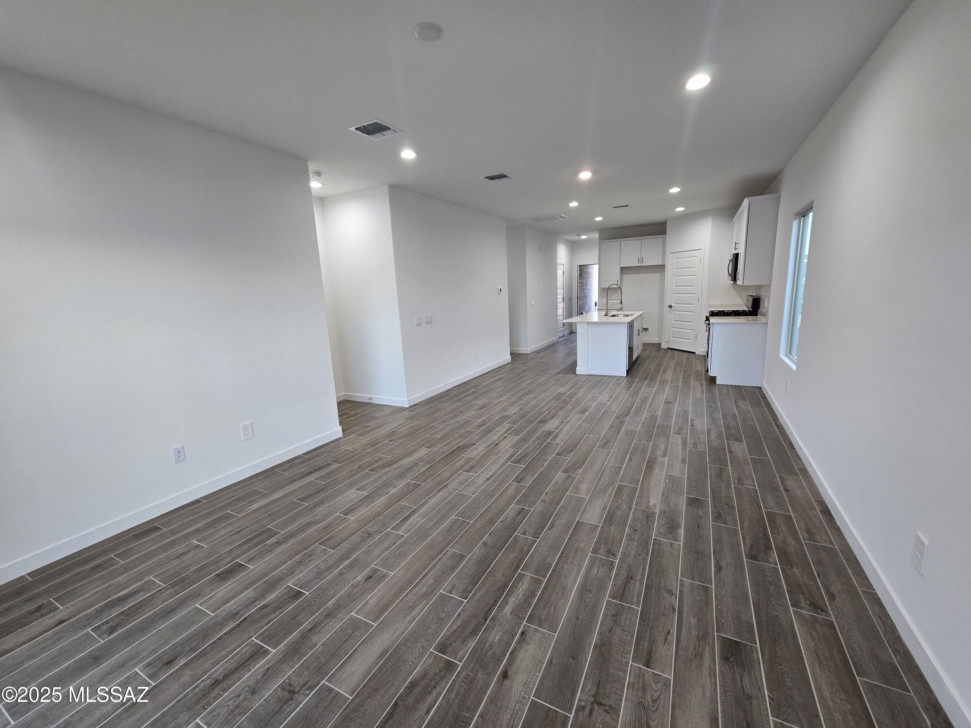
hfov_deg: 106.2
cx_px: 486
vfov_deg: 89.9
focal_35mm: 13
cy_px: 364
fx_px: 365
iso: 125
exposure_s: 1/60
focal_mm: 2.2
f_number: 2.2
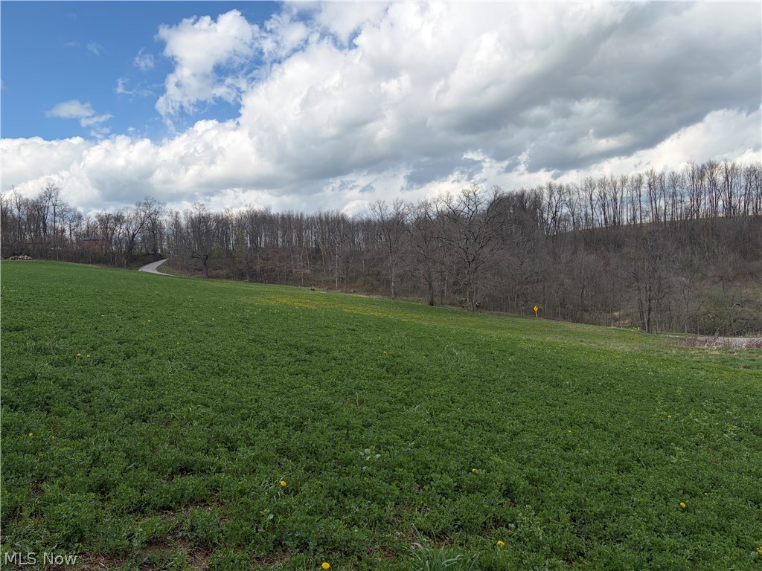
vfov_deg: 53.1
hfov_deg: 67.3
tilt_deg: +0.1
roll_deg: +4.5
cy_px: 286
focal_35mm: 26
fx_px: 572
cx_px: 381
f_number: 1.6
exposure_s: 1/3279
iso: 50
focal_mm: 5.96
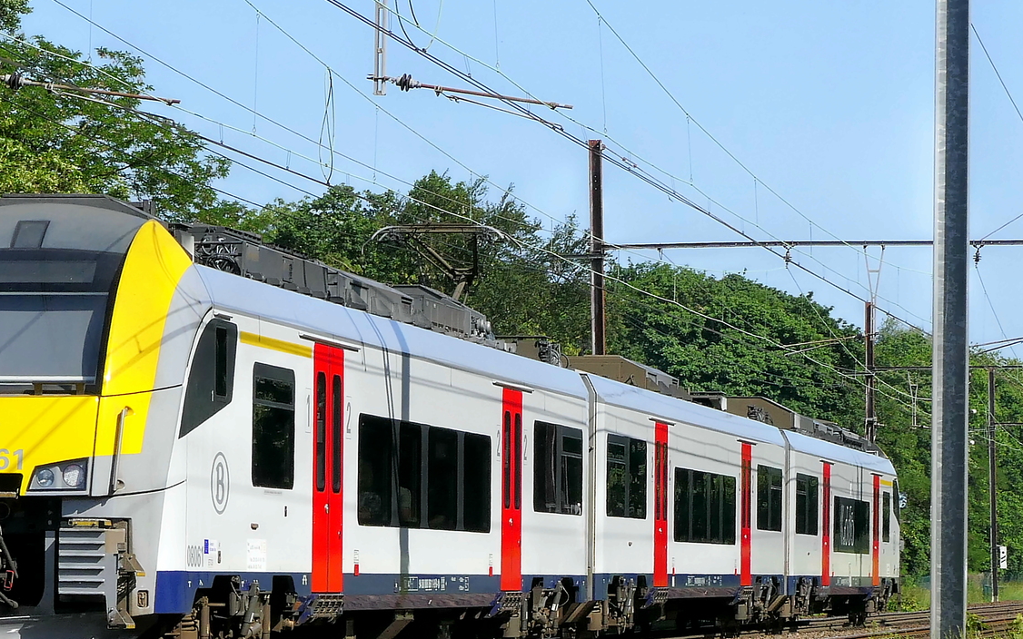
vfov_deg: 10.4
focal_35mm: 126
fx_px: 3513
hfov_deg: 16.5
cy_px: 328
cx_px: 323
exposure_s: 1/800
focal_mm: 31.9
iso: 250
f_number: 7.1
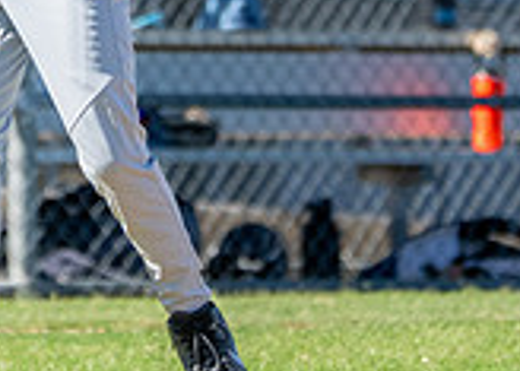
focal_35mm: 1207
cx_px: 6
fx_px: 17818
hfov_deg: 1.7
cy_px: -143
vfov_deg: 1.2
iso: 640
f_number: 5.6
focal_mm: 235
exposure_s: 1/2000
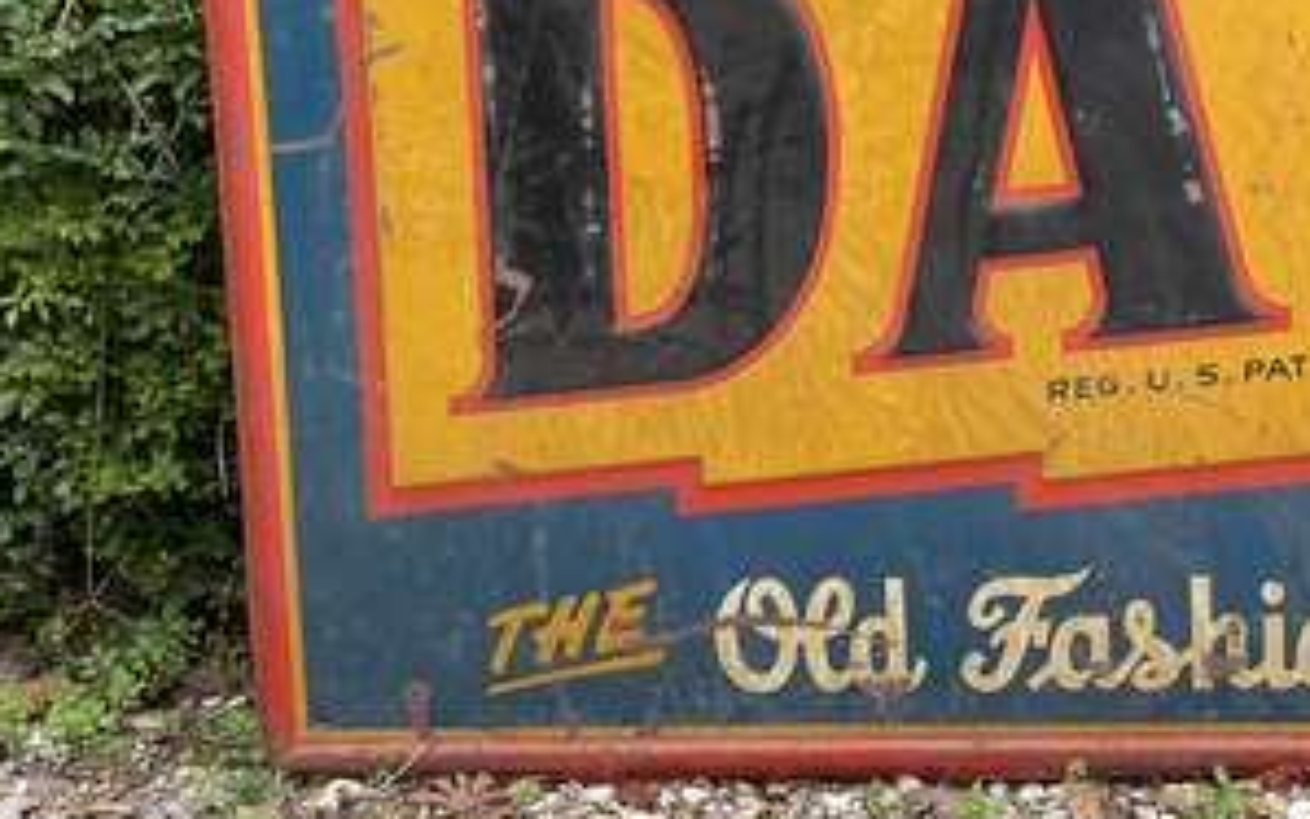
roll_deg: +1.3
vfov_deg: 21.4
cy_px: 188
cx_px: 1310
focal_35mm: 60
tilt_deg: -8.0
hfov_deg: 31.4
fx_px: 2143
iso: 32
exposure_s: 1/378
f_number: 1.6
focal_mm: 4.2
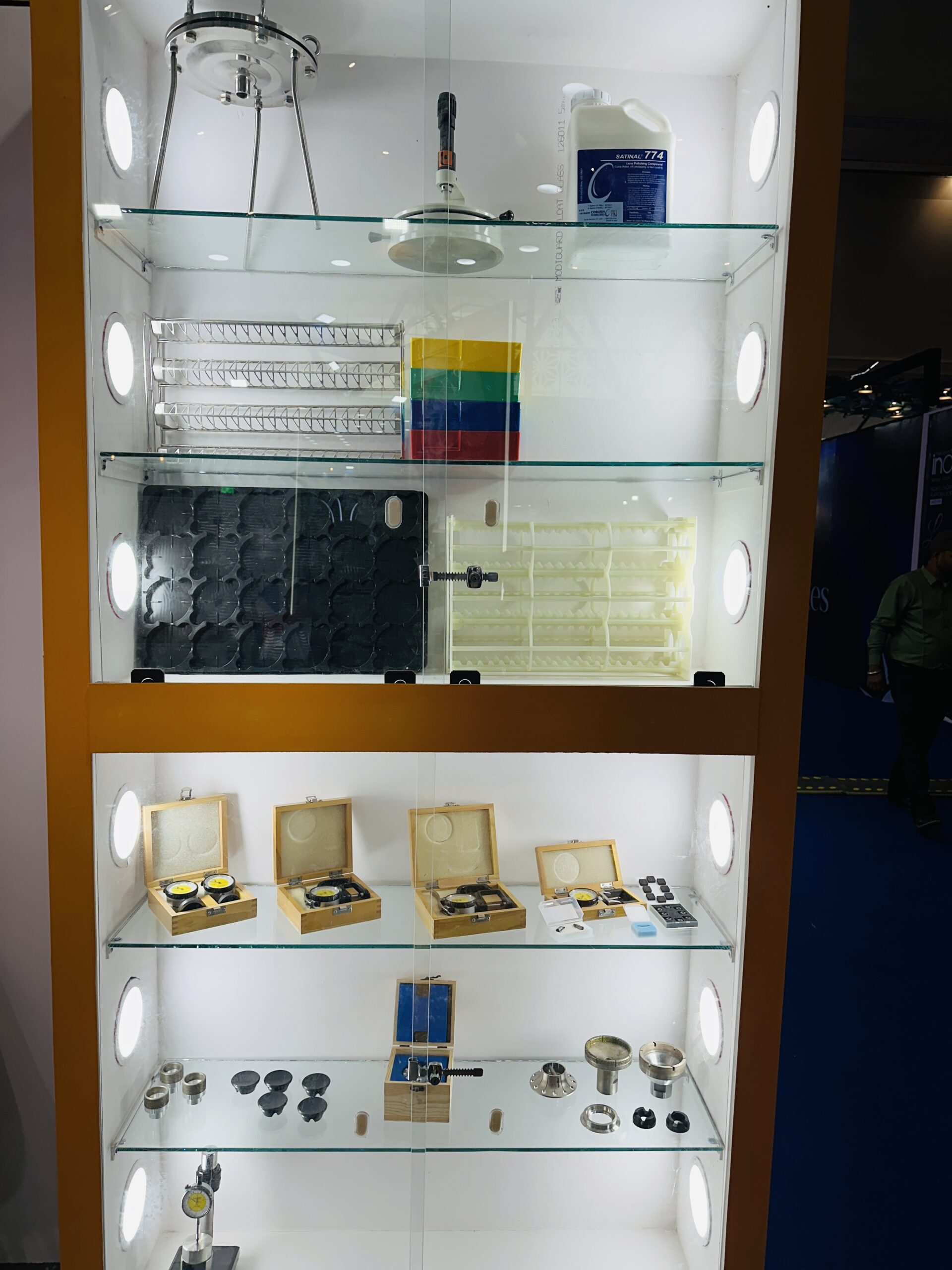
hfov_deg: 56.8
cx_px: 476
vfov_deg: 71.6
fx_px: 880
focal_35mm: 24
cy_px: 635
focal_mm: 6.86
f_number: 1.78
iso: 80
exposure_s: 1/709
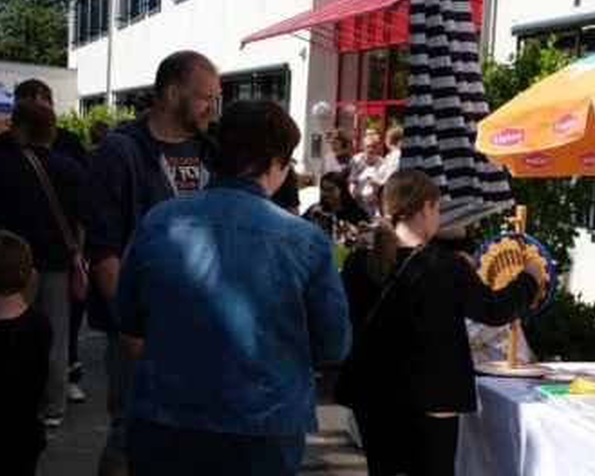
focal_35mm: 68
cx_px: 628
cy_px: 331
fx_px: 1197
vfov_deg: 22.3
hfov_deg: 26.1
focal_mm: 20.9
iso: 200
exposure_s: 1/1400
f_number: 4
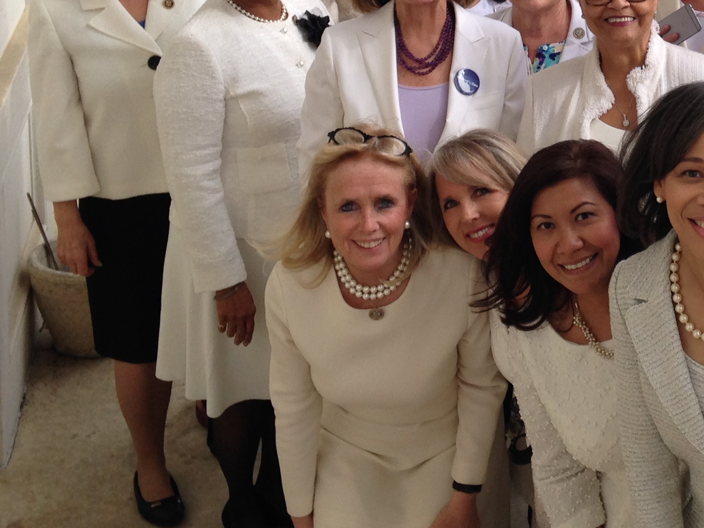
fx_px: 1667
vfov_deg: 17.6
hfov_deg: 23.1
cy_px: 7
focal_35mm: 82
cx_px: 655
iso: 50
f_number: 2.4
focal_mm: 4.12
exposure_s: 1/417
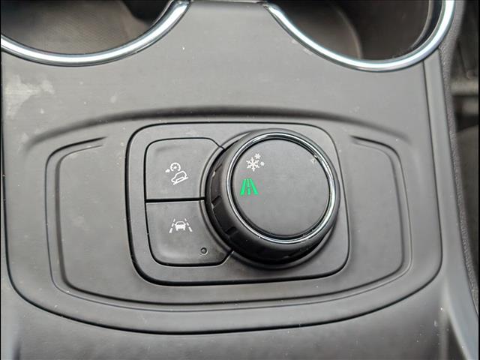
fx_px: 679
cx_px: 240
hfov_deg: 38.9
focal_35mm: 49
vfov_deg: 29.7
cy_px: 180
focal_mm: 6.9
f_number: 1.68
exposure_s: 1/556
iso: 468
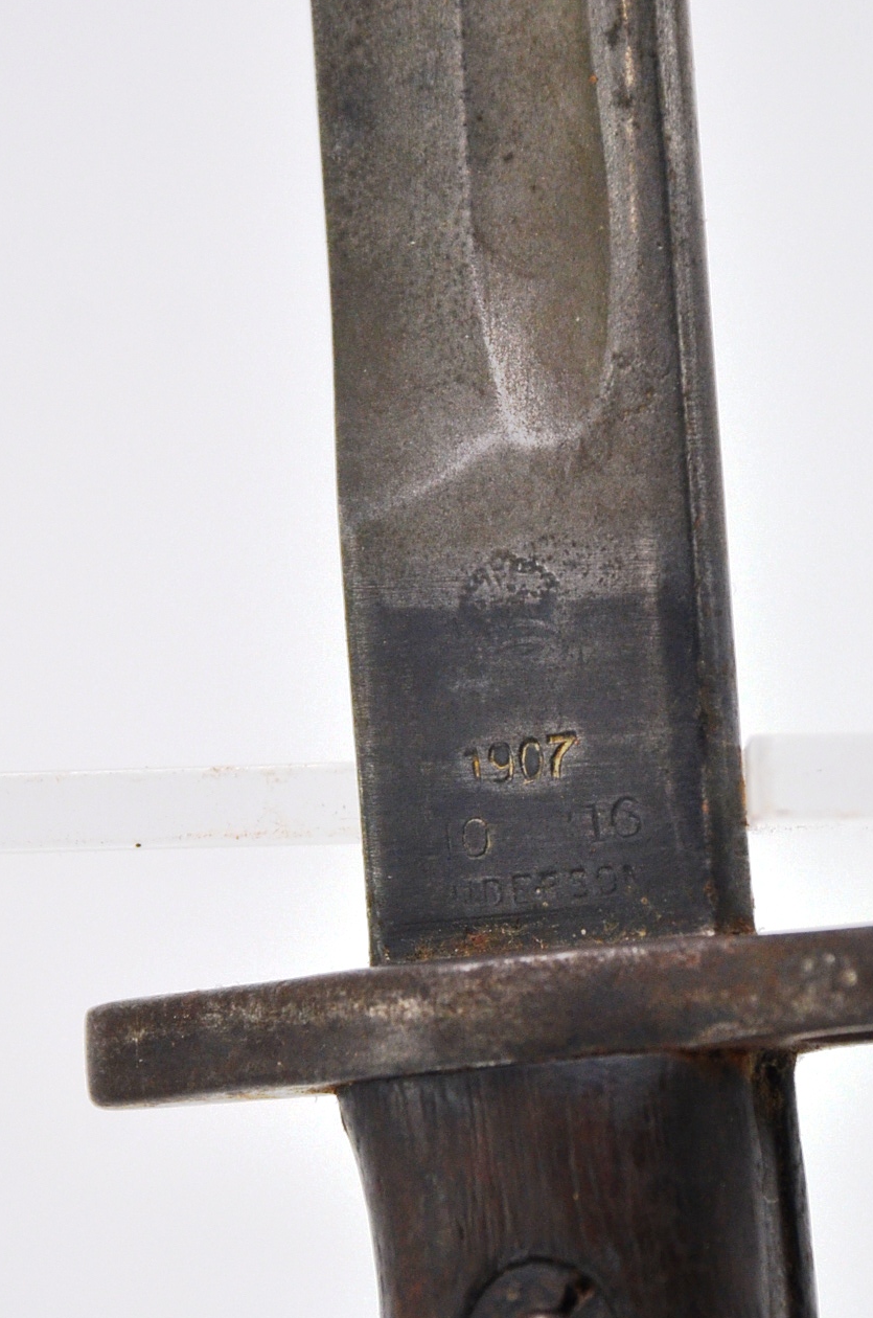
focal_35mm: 396
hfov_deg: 3.5
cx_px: 575
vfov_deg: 5.2
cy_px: 738
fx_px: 14462
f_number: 5.6
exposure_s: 1/250
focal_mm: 135
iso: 800
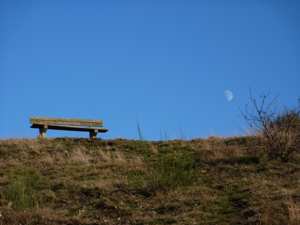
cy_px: 112
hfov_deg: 13.4
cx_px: 150
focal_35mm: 147
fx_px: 1274
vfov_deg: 10.1
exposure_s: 1/400
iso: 80
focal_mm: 24.1
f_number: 4.5
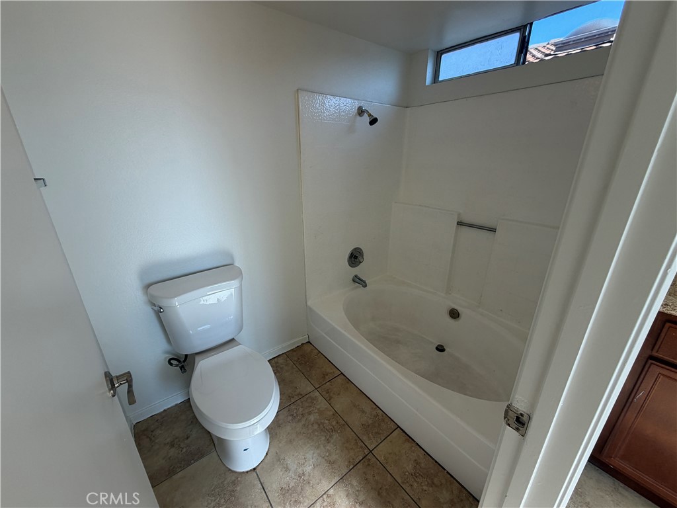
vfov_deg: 85.7
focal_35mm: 14
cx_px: 338
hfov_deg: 102.1
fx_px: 274
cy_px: 254
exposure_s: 1/120
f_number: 2.2
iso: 64
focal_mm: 2.22
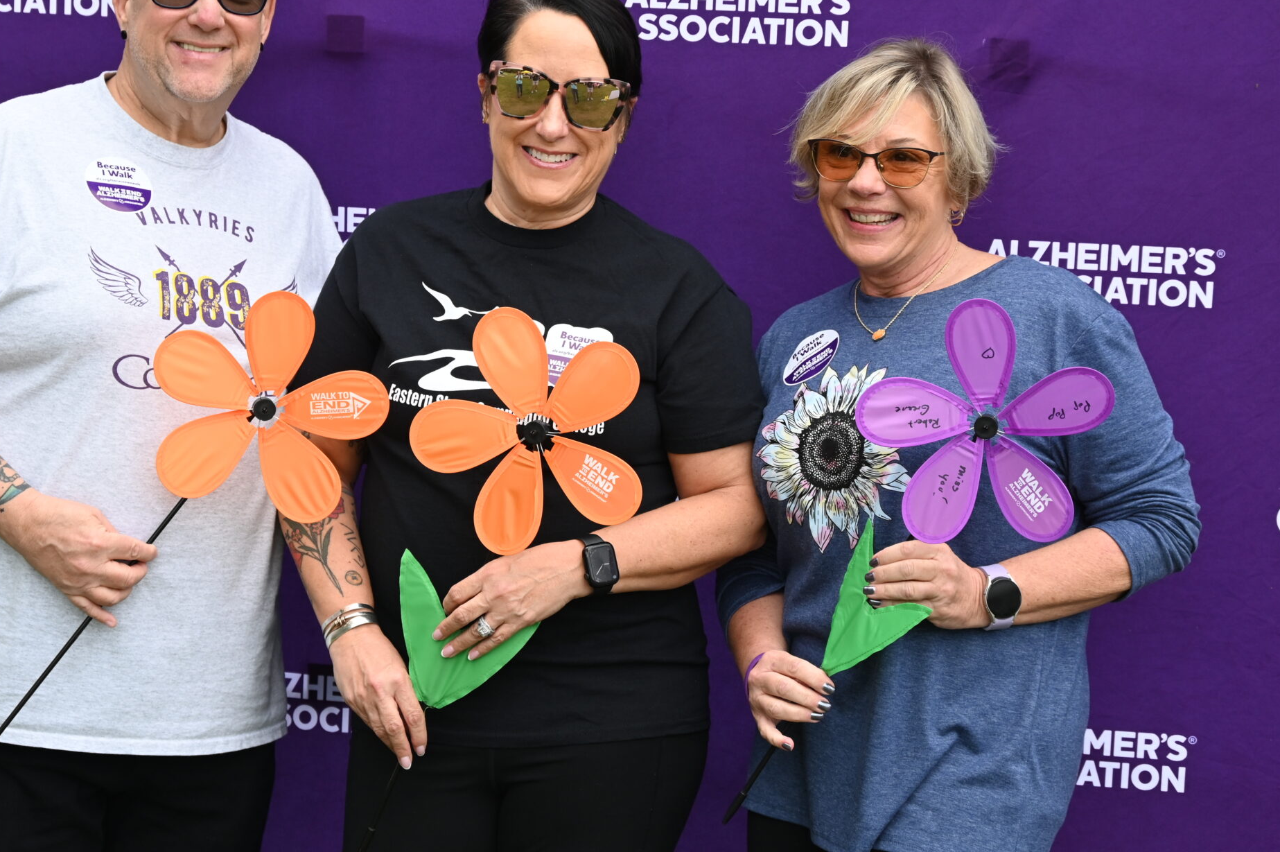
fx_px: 3447
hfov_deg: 21.0
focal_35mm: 97
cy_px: 289
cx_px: 567
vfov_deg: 14.1
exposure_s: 1/160
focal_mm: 70
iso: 400
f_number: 6
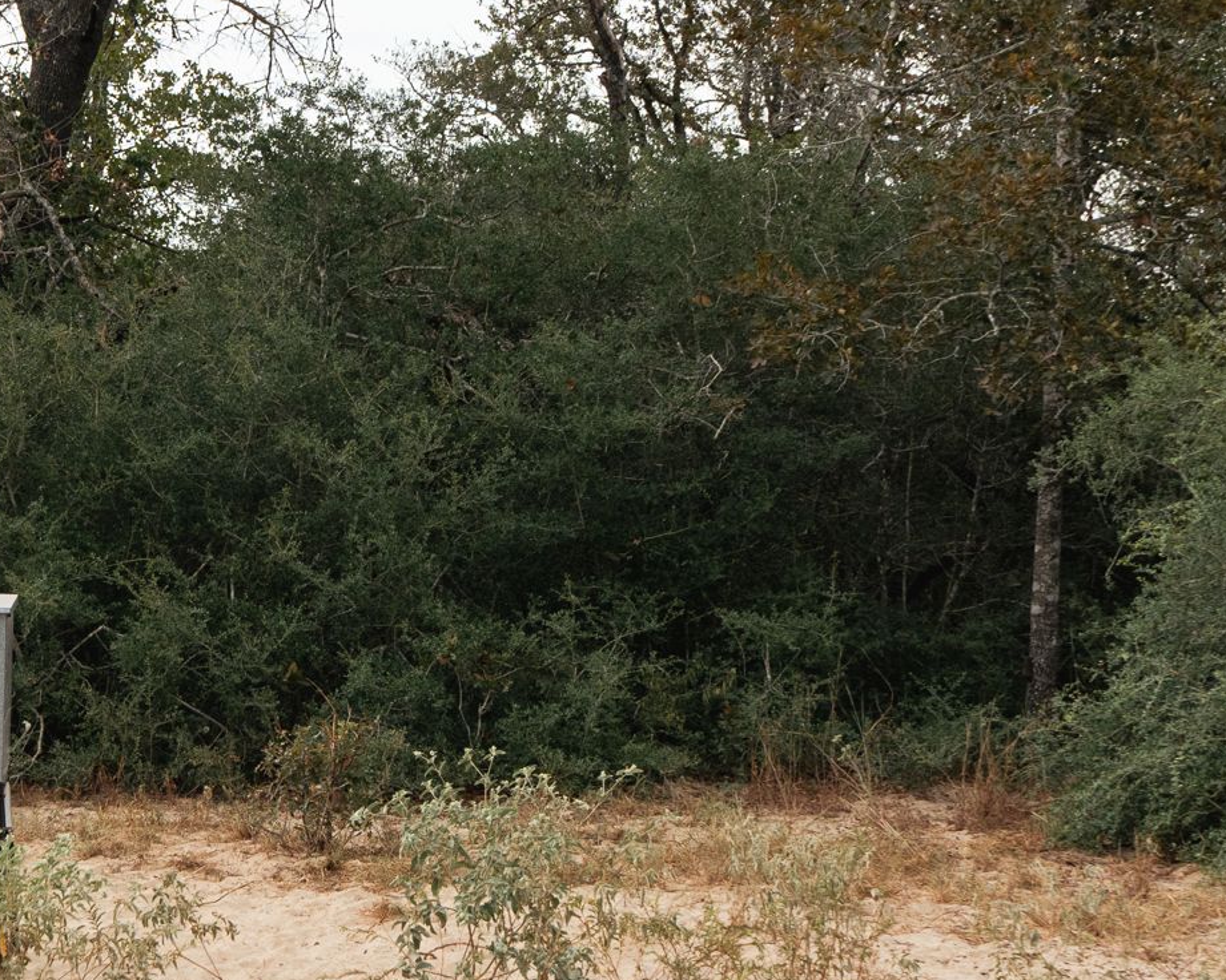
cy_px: 459
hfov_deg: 23.8
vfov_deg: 19.4
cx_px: 265
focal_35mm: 79
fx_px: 2867
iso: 1000
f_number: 7.1
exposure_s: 1/250
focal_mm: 31
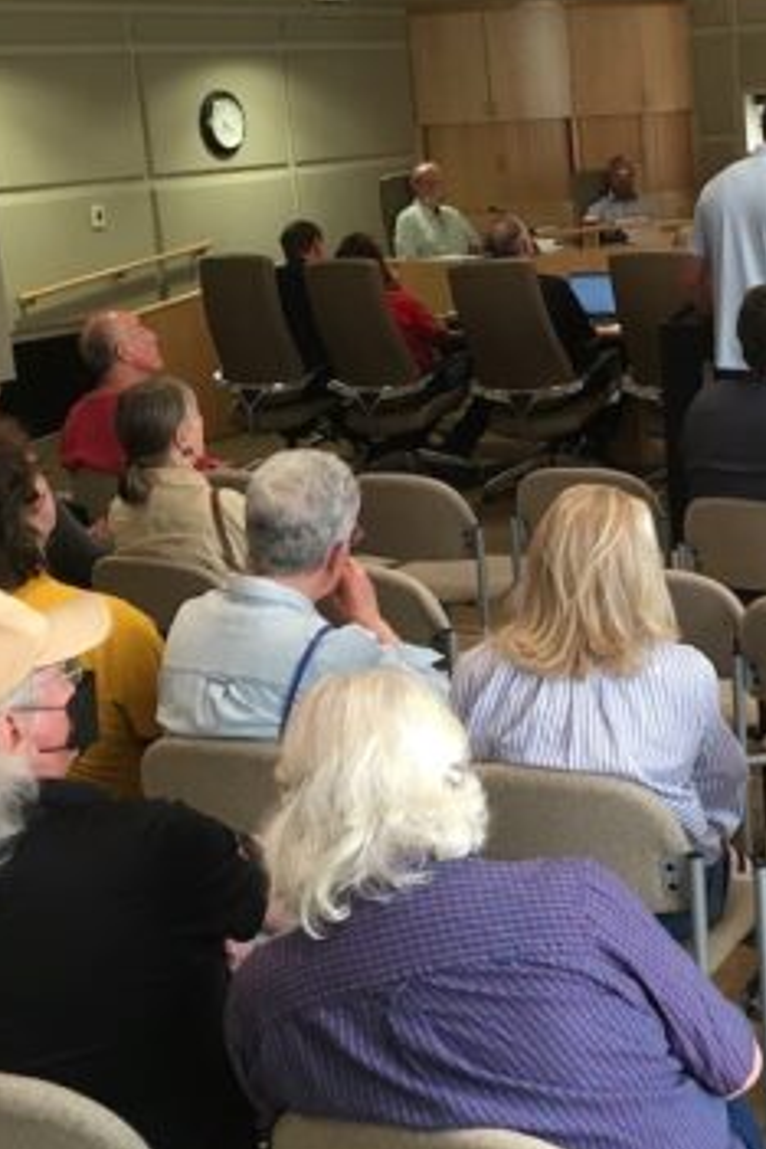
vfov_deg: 30.5
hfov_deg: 19.9
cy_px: 494
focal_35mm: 66
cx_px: 799
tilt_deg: -12.9
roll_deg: +2.8
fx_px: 2106
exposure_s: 1/30
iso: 80
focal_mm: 4.15
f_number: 2.2
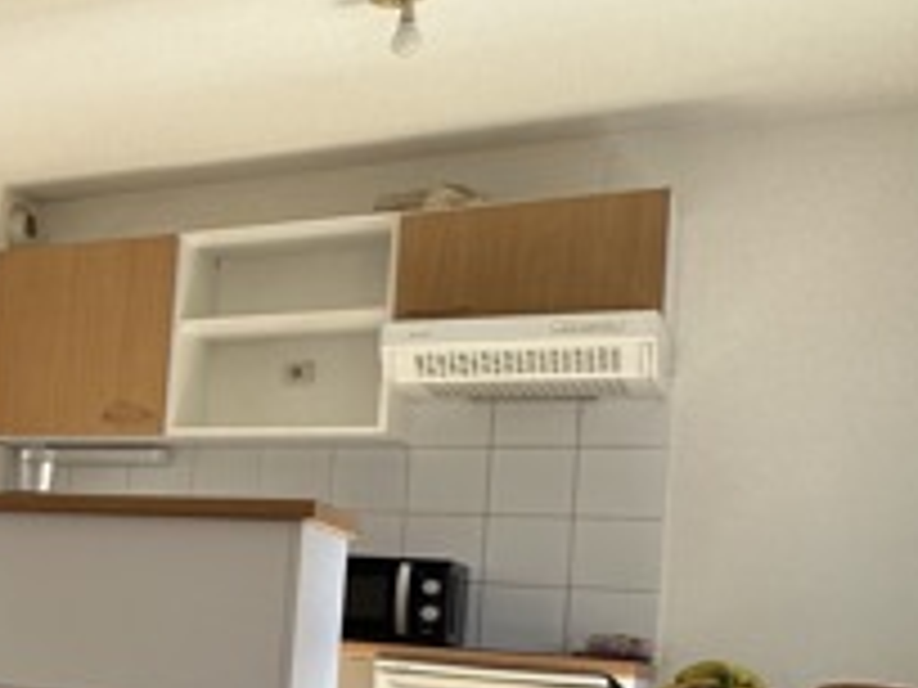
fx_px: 1459
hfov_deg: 24.3
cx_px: -562
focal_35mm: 55
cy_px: 544
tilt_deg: +2.3
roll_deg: -4.9
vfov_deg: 26.1
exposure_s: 1/99
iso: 50
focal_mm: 2.22
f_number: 2.2
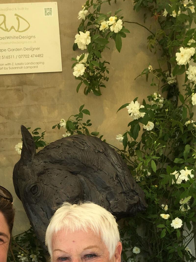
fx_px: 438
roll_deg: +4.2
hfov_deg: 24.8
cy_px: 248
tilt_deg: -1.3
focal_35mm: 58
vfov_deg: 31.3
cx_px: 40
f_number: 2.2
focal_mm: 4.15
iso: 25
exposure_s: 1/284
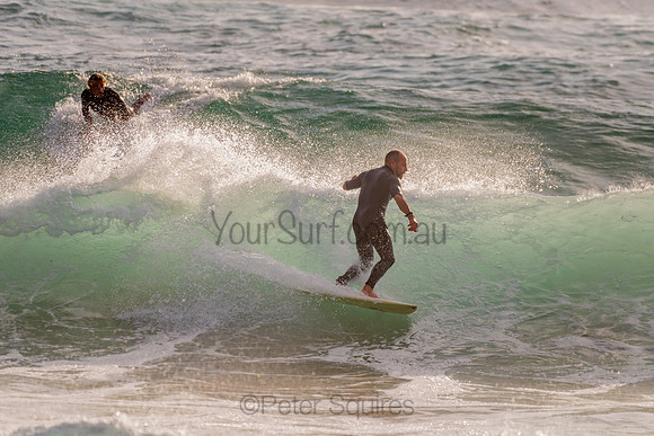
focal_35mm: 613
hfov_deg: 3.4
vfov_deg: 2.2
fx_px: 11136
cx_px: 376
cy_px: 210
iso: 140
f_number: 5.6
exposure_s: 1/2000
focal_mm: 500
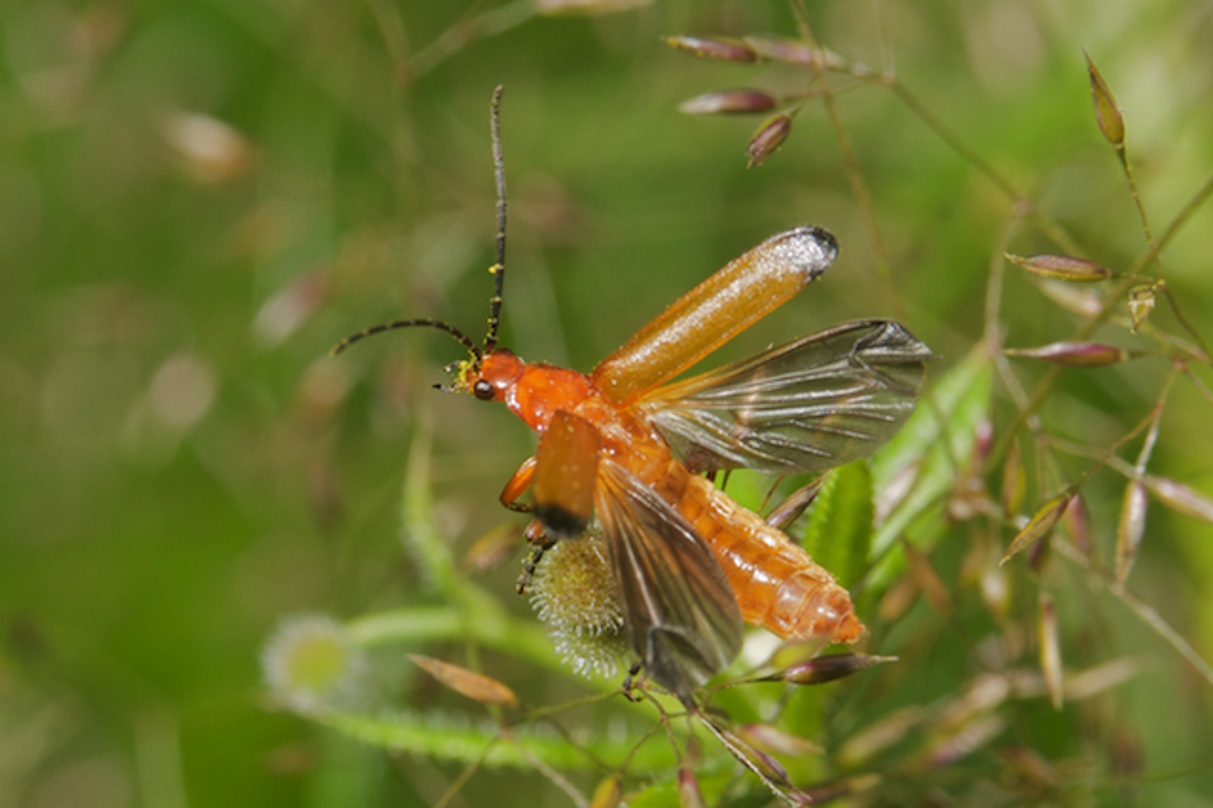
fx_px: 6062
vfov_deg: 7.6
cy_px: 404
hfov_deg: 11.4
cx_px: 606
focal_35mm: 180
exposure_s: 1/200
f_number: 11
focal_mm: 120
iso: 200
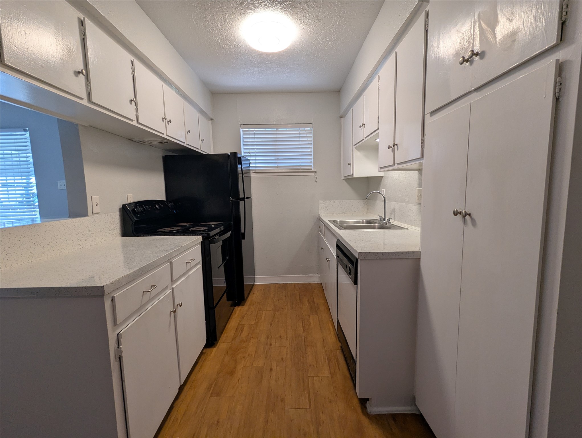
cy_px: 219
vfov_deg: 78.2
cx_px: 291
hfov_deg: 94.4
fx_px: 269
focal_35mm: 16
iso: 66
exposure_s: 1/30
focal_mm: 2.35
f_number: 2.2
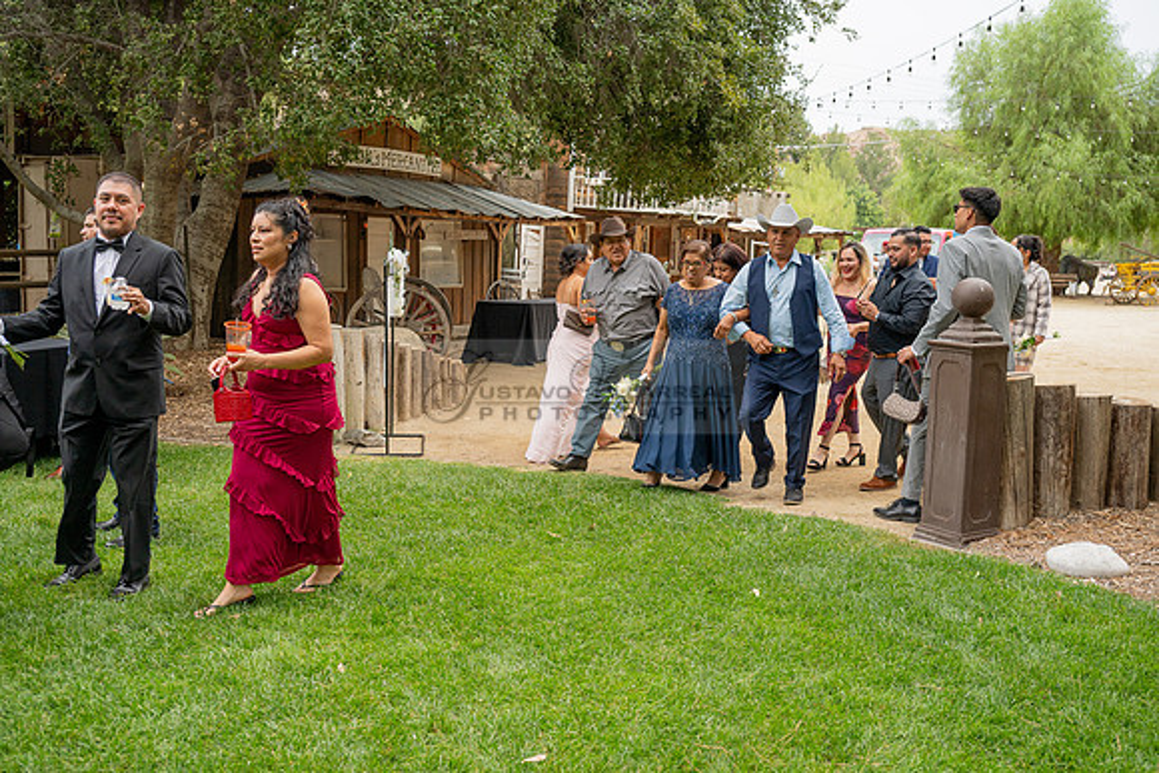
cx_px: 580
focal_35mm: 36
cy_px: 386
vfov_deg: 36.9
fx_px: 1159
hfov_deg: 53.1
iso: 250
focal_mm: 36
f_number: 4
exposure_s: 1/250
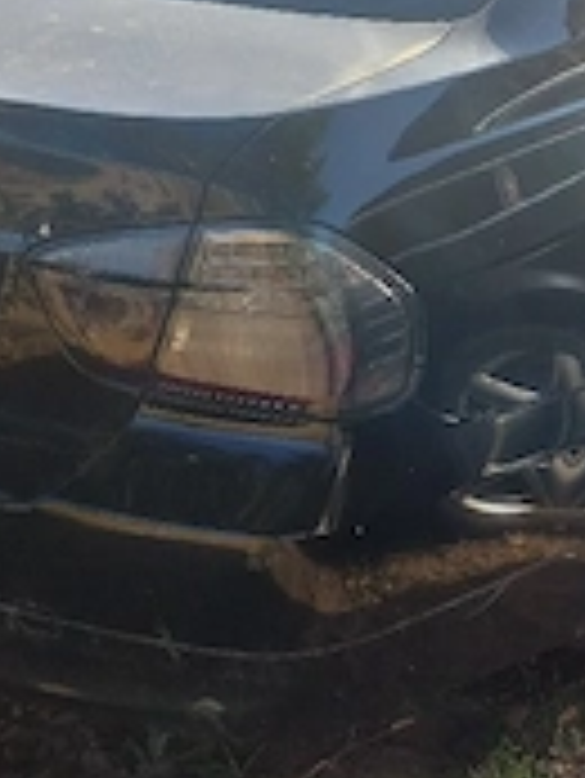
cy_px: 396
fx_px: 1350
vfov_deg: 32.2
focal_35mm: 60
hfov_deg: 23.0
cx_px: 639
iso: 40
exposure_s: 1/333
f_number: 1.9
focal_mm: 3.6
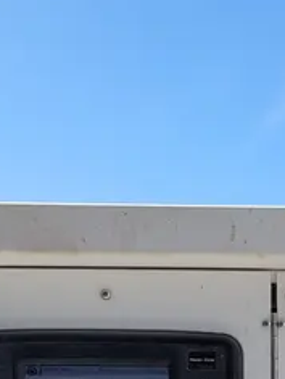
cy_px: 525
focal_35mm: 81
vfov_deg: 21.3
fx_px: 887
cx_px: 325
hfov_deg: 17.5
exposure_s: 1/1414
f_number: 1.8
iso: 40
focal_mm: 5.4
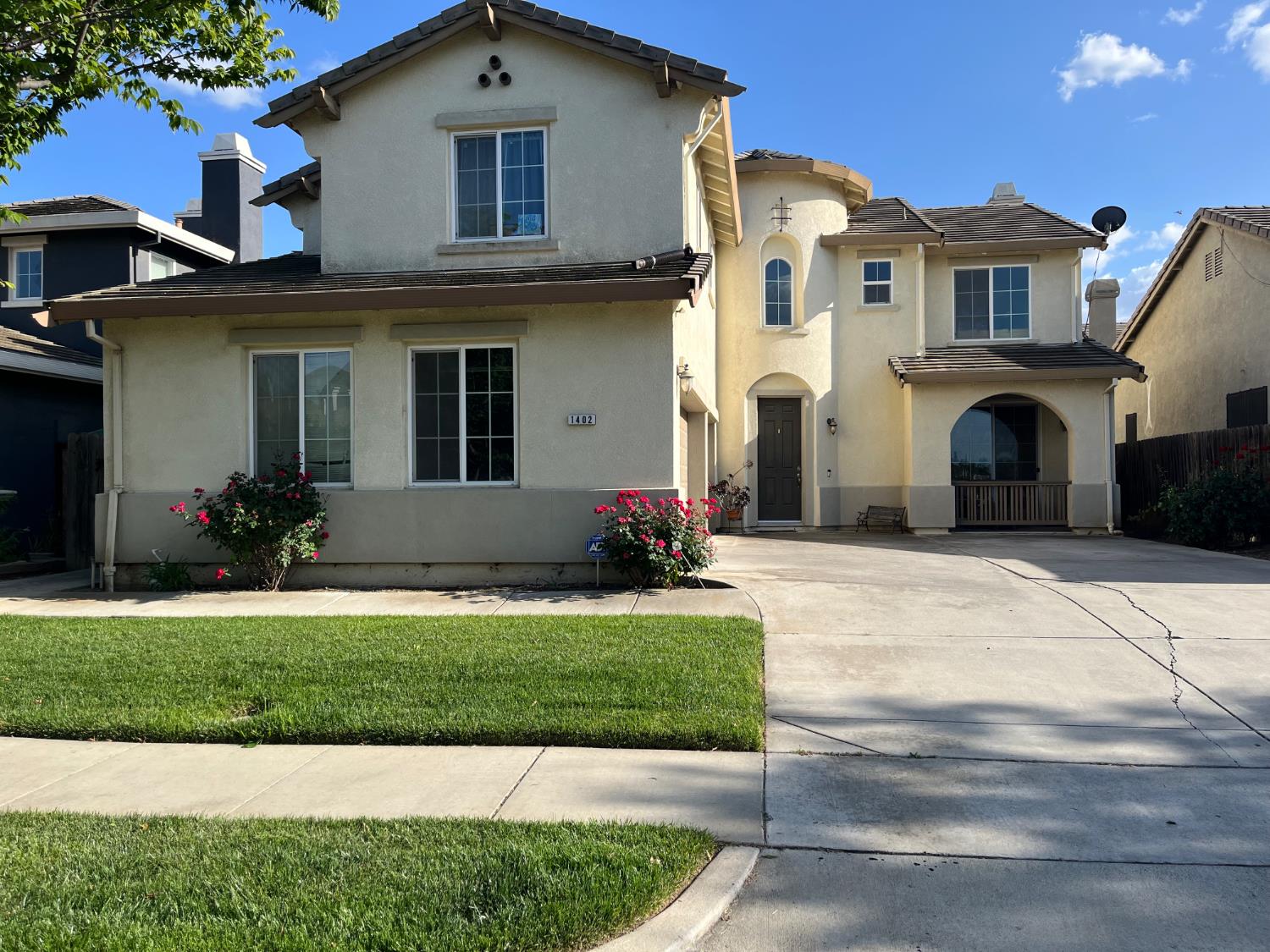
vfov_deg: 53.1
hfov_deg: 67.3
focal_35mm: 26
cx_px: 635
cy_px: 476
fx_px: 954
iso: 50
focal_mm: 5.1
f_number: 1.6
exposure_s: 1/2309
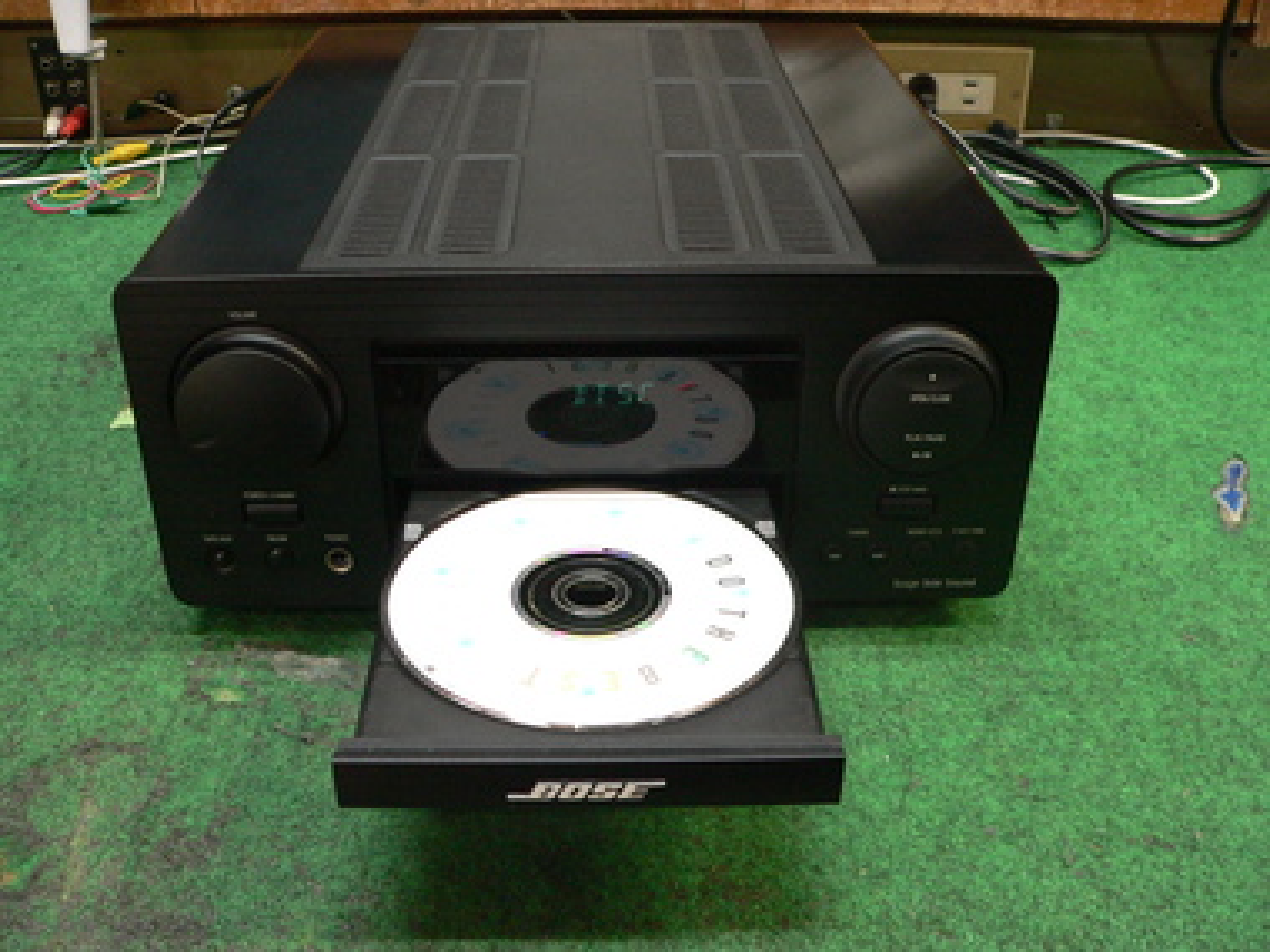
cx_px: 635
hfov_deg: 51.4
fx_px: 1321
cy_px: 476
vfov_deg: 39.7
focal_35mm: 36
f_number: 2.8
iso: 200
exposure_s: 1/13
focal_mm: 6
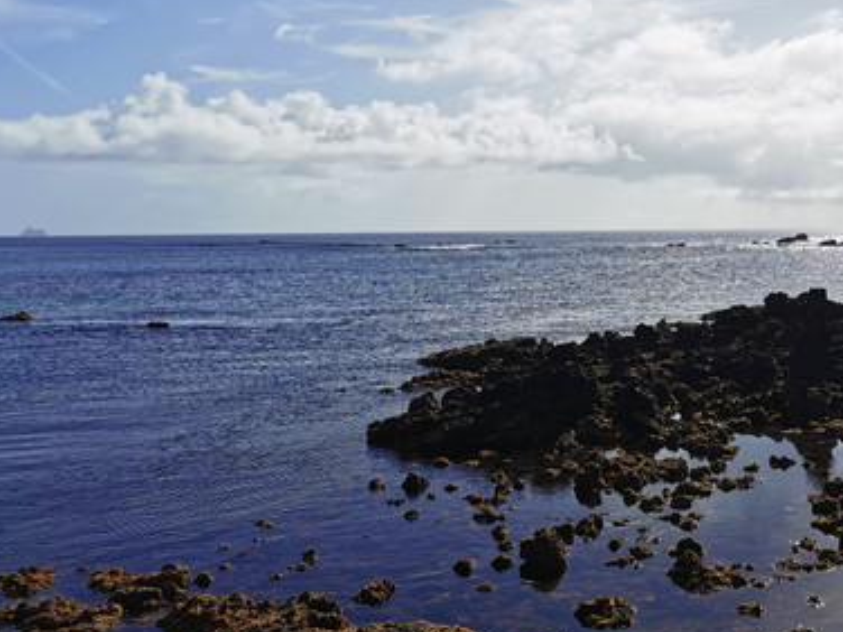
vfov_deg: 31.4
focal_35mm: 46
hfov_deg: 39.7
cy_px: 233
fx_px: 1120
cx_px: 664
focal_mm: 5.58
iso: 50
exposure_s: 1/16129
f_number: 1.8
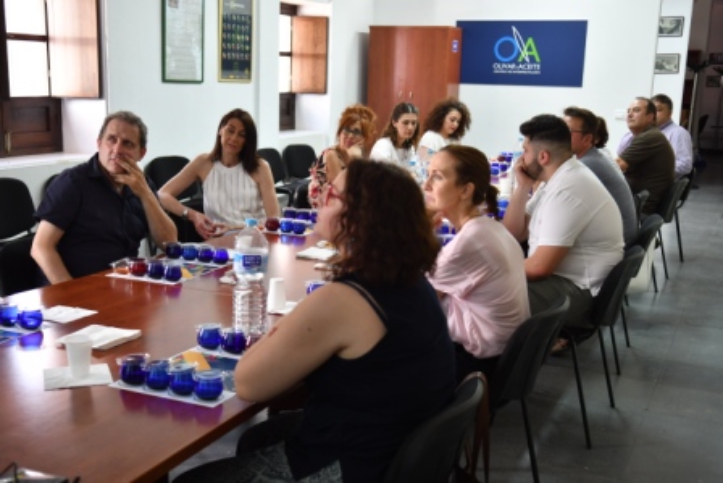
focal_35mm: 45
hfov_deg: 43.6
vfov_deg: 29.9
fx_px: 904
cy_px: 242
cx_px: 362
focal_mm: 30
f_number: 2.8
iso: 500
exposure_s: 1/60
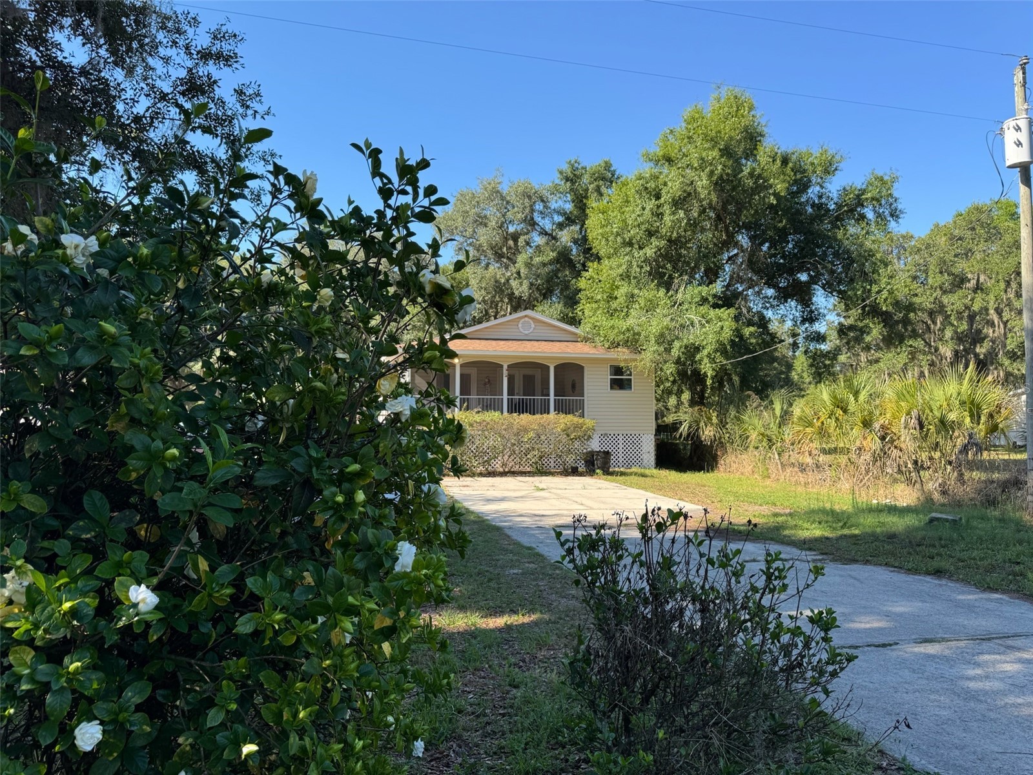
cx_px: 516
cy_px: 388
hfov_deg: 71.6
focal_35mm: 24
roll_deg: +0.2
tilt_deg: +2.4
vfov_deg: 56.8
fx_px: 716
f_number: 1.78
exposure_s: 1/1238
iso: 80
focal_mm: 6.76
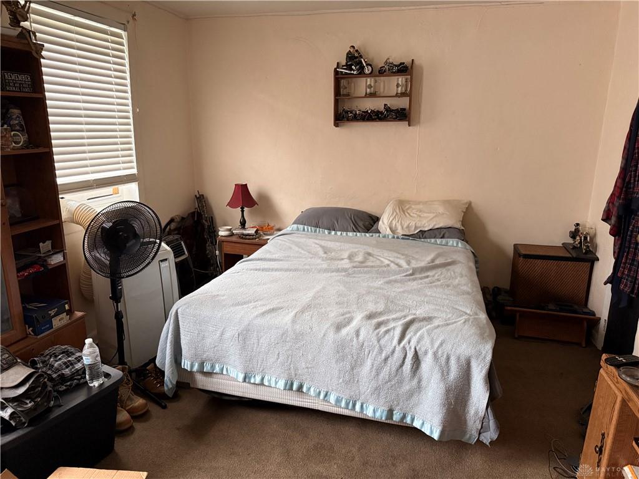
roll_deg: -0.9
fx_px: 443
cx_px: 320
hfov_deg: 71.6
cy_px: 240
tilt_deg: -13.2
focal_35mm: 24
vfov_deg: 56.8
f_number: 1.78
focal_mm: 6.76
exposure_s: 1/40
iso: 640
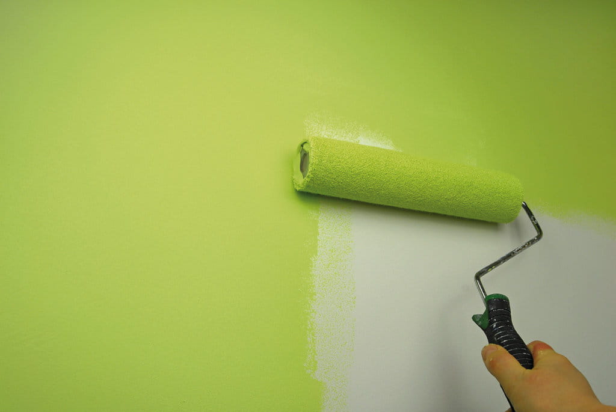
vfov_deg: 32.0
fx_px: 719
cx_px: 308
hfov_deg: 46.4
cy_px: 206
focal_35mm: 42
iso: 160
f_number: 8
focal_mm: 28
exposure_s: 1/160
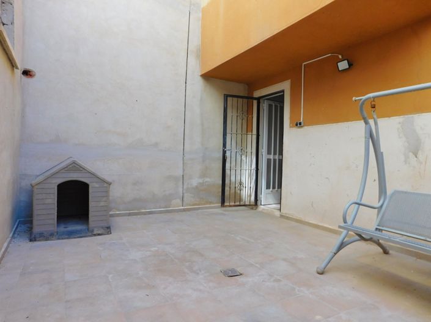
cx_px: 216
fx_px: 286
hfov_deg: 74.0
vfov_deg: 58.8
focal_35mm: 23
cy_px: 161
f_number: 3
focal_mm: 4
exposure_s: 1/320
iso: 125
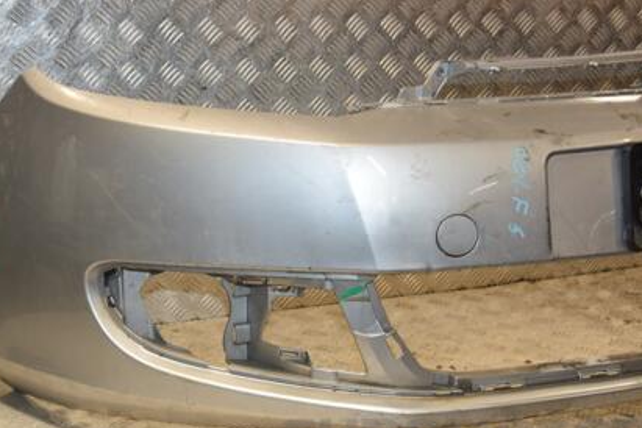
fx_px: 1016
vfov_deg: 23.8
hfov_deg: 34.9
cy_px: 234
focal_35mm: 57
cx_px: 255
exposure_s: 1/200
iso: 800
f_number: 5.6
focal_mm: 26
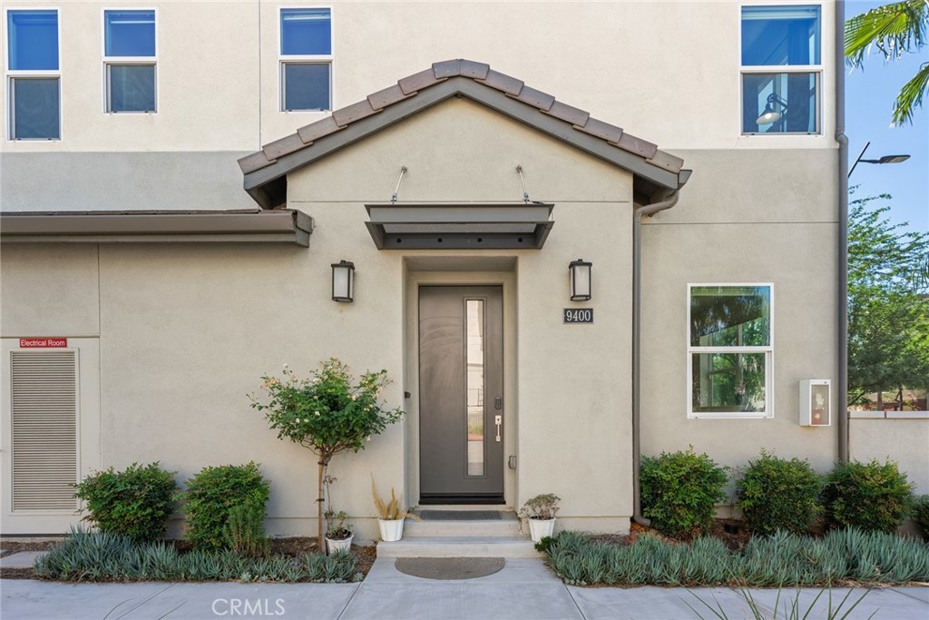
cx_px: 464
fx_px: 493
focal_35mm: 19
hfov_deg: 86.6
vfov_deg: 64.3
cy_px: 310
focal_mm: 19.1
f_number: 6.3
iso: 320
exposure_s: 1/100
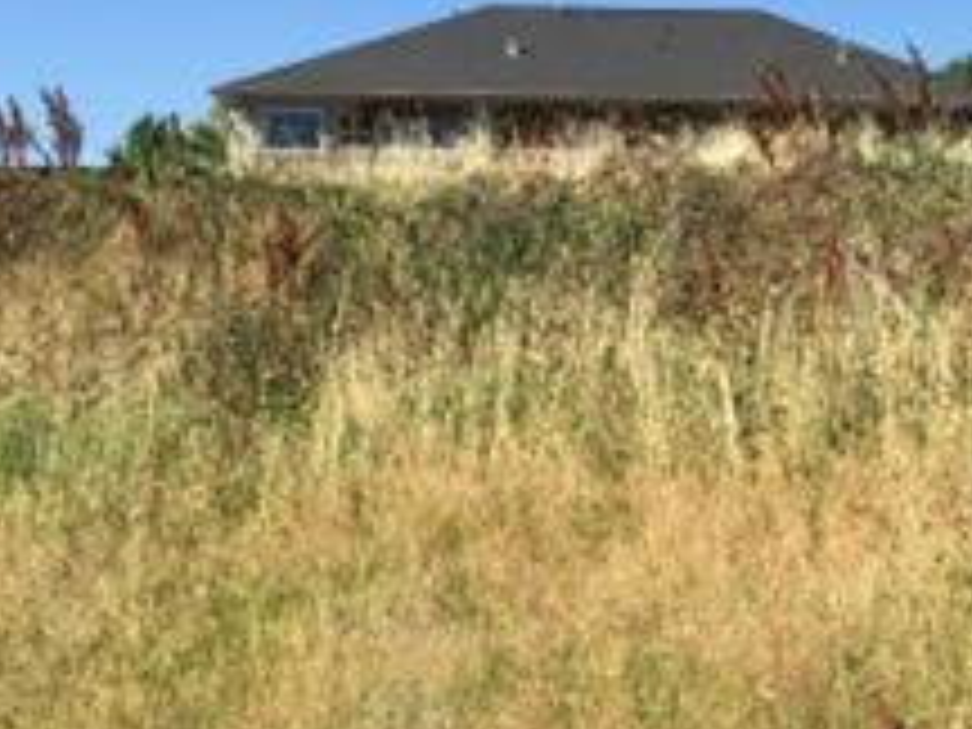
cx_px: 1004
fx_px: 2415
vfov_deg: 17.2
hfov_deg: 21.8
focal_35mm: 86
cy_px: 418
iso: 32
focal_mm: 4.15
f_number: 2.2
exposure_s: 1/1721
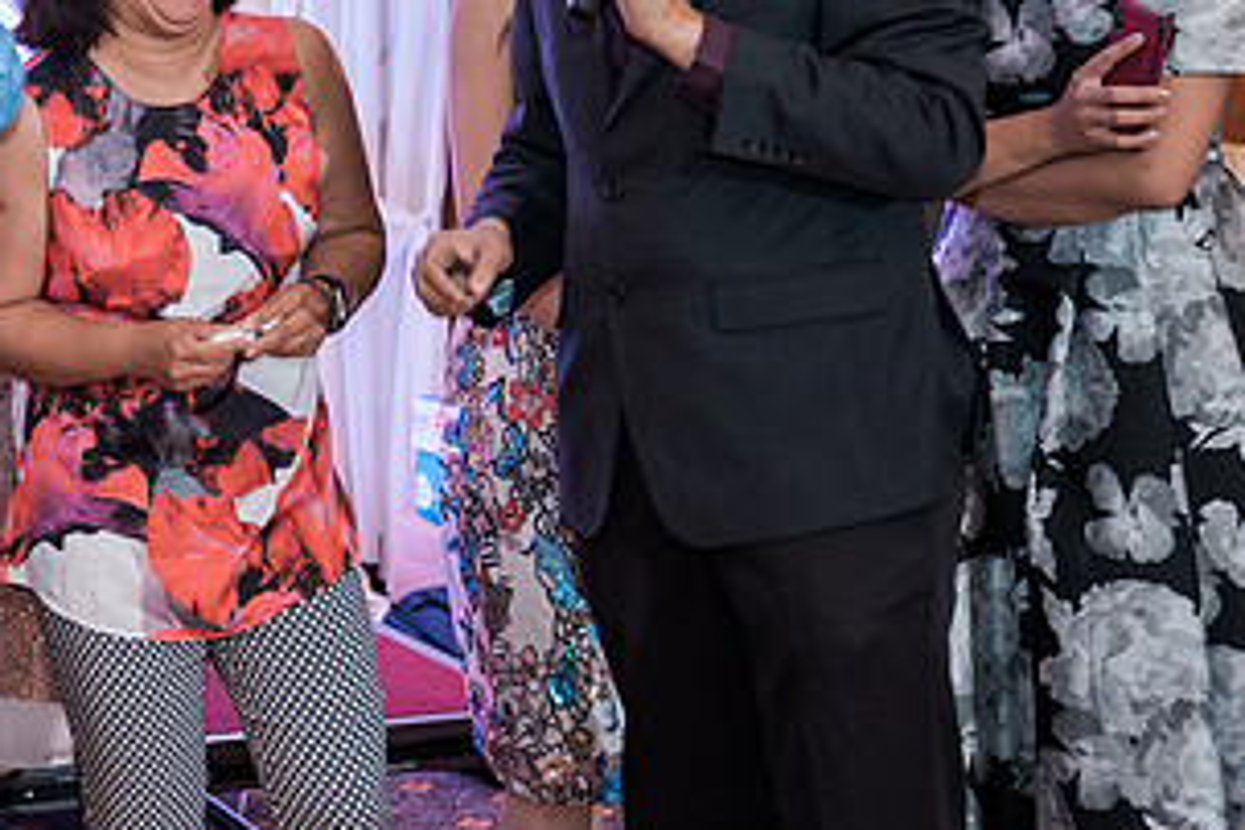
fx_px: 2974
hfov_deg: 22.9
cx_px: 74
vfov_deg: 15.8
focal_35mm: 86
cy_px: 171
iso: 1000
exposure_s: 1/125
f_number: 2.8
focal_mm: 45
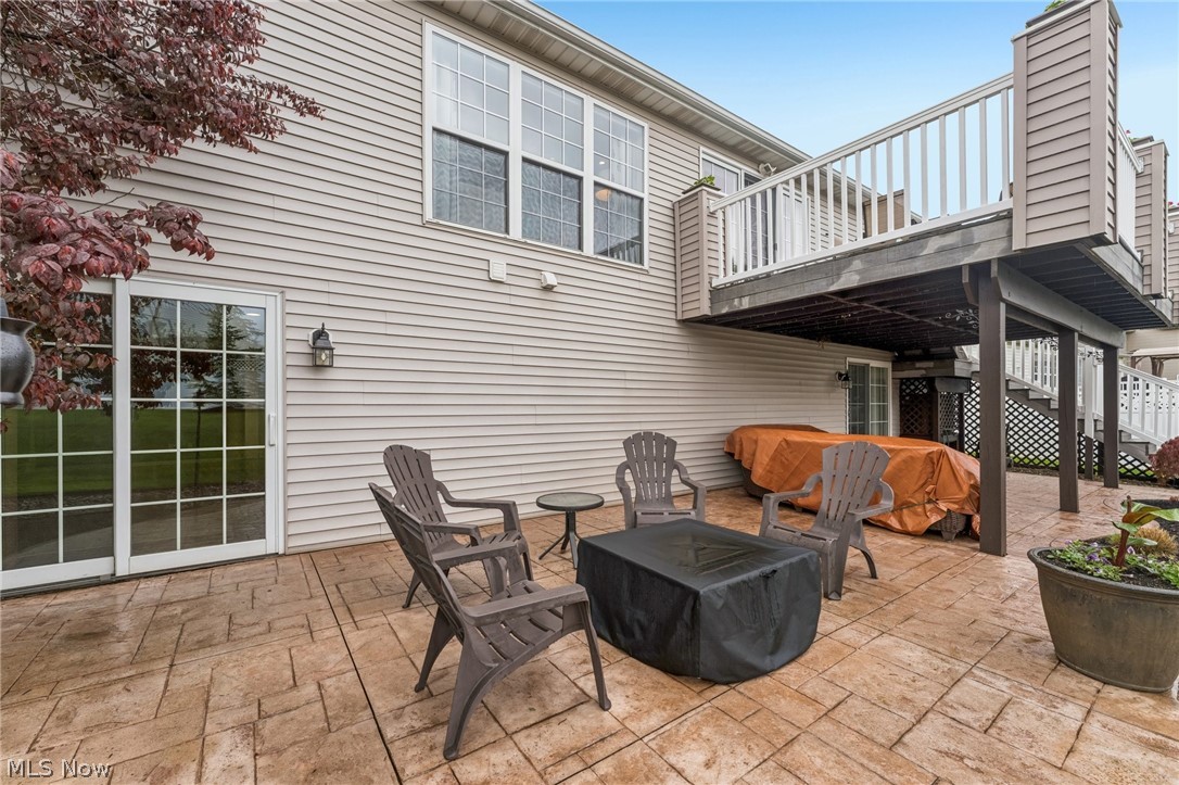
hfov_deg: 104.3
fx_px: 458
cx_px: 590
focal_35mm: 14
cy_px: 392
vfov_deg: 81.2
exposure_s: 1/100
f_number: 8
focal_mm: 14
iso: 200
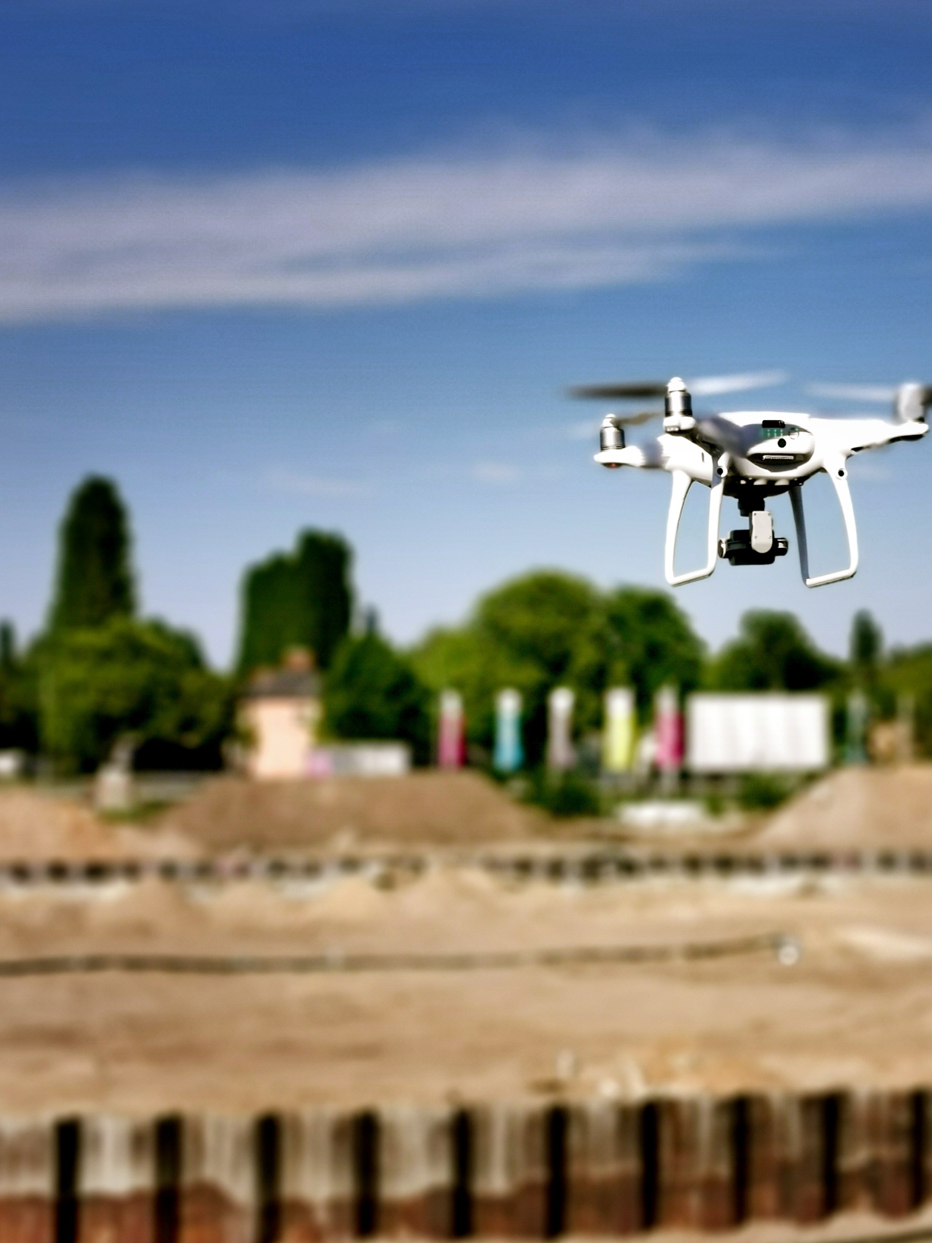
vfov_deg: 26.7
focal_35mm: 73
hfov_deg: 20.1
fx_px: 2621
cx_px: 666
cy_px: 625
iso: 50
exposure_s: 1/6993
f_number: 2
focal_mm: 5.56
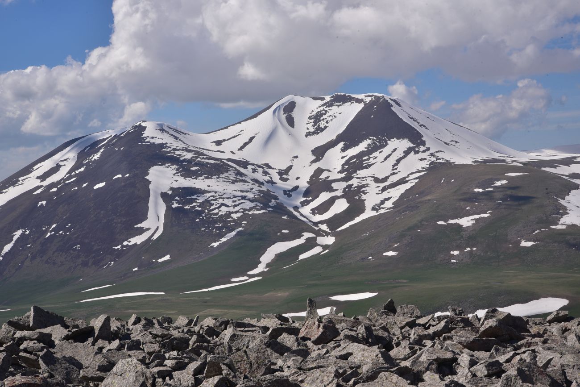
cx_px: 290
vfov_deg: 27.0
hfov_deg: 39.6
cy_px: 194
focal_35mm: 50
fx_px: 806
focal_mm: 50
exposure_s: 1/125
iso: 160
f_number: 20
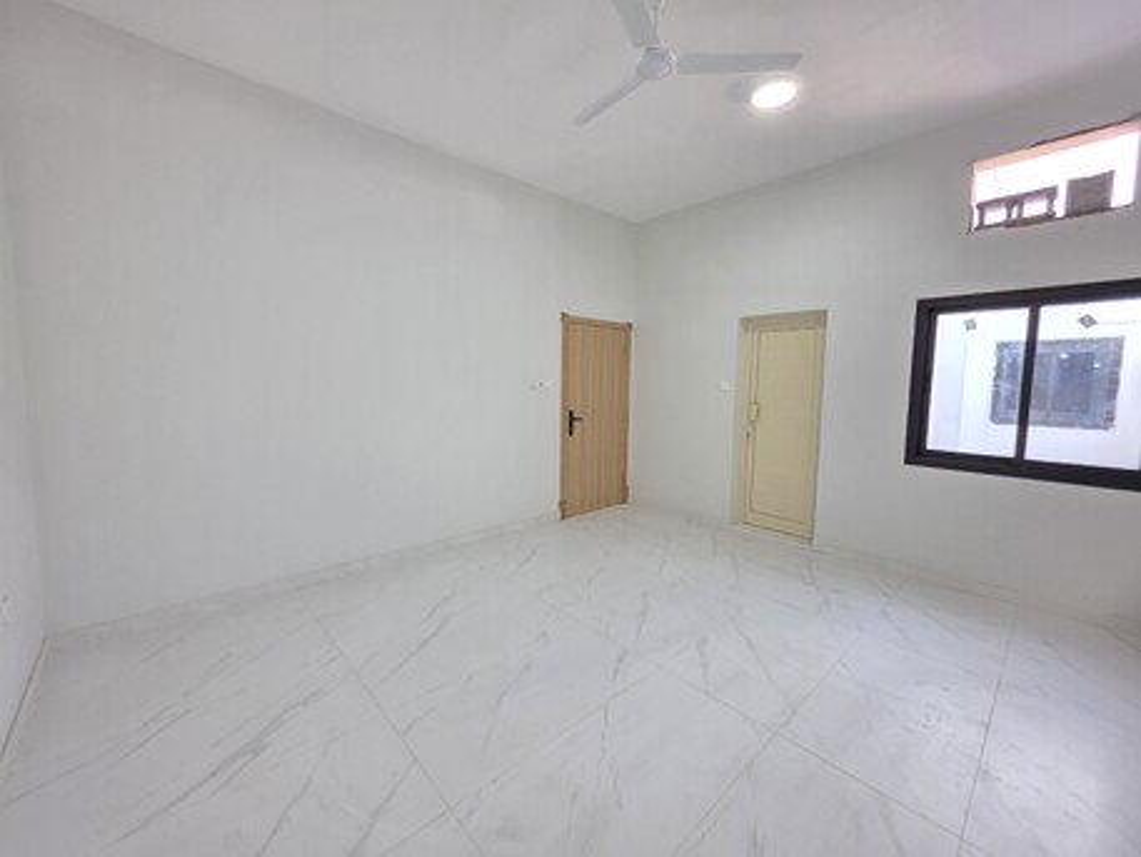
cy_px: 428
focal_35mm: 13
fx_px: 429
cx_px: 570
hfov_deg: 106.2
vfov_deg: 89.9
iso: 125
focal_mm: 2.2
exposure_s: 1/100
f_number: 1.9
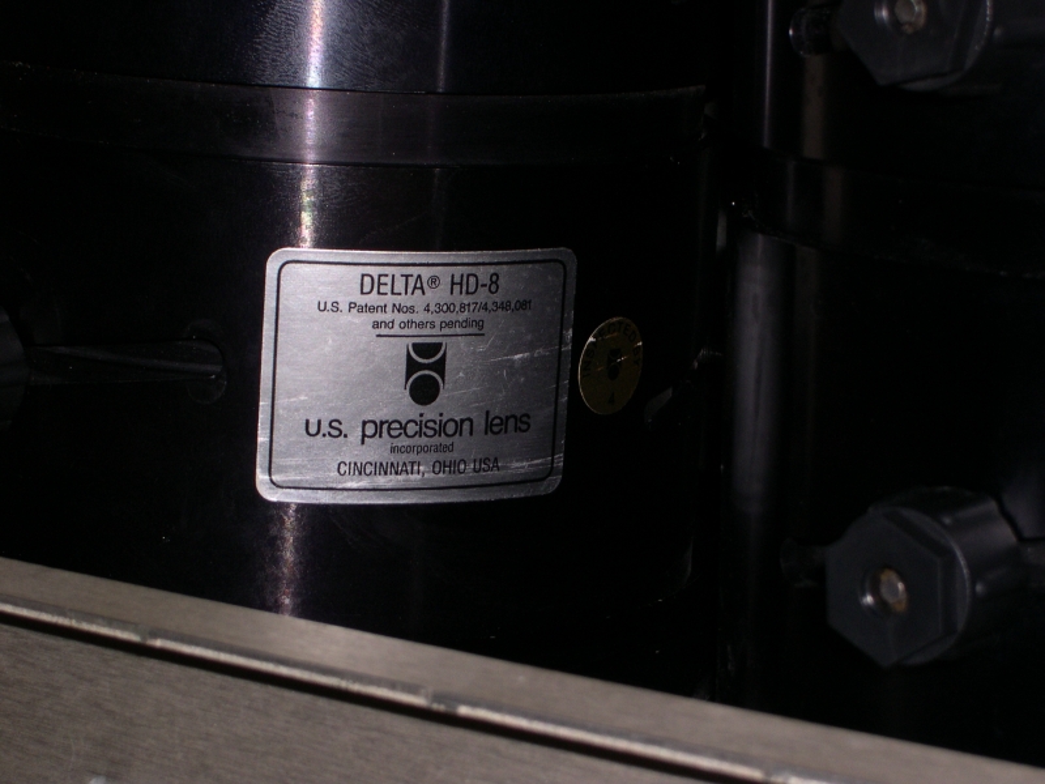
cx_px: 522
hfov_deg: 17.3
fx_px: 3441
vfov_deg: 13.0
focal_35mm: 114
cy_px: 392
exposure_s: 1/60
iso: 130
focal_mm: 24
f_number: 13.4
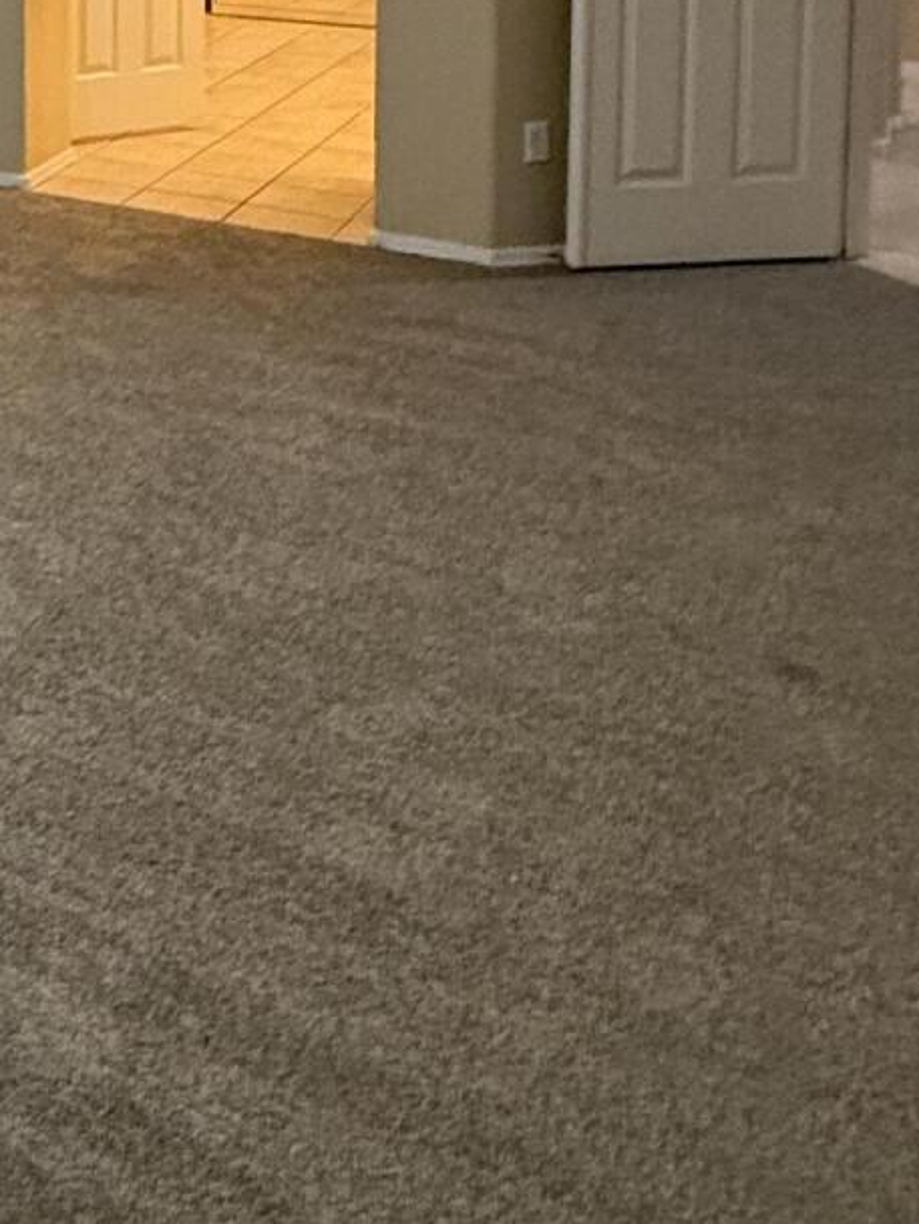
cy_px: -125
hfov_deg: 24.0
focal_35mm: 46
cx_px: -503
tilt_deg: -2.6
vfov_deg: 35.3
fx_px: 1628
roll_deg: -0.1
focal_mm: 2.22
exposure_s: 1/120
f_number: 2.2
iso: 640
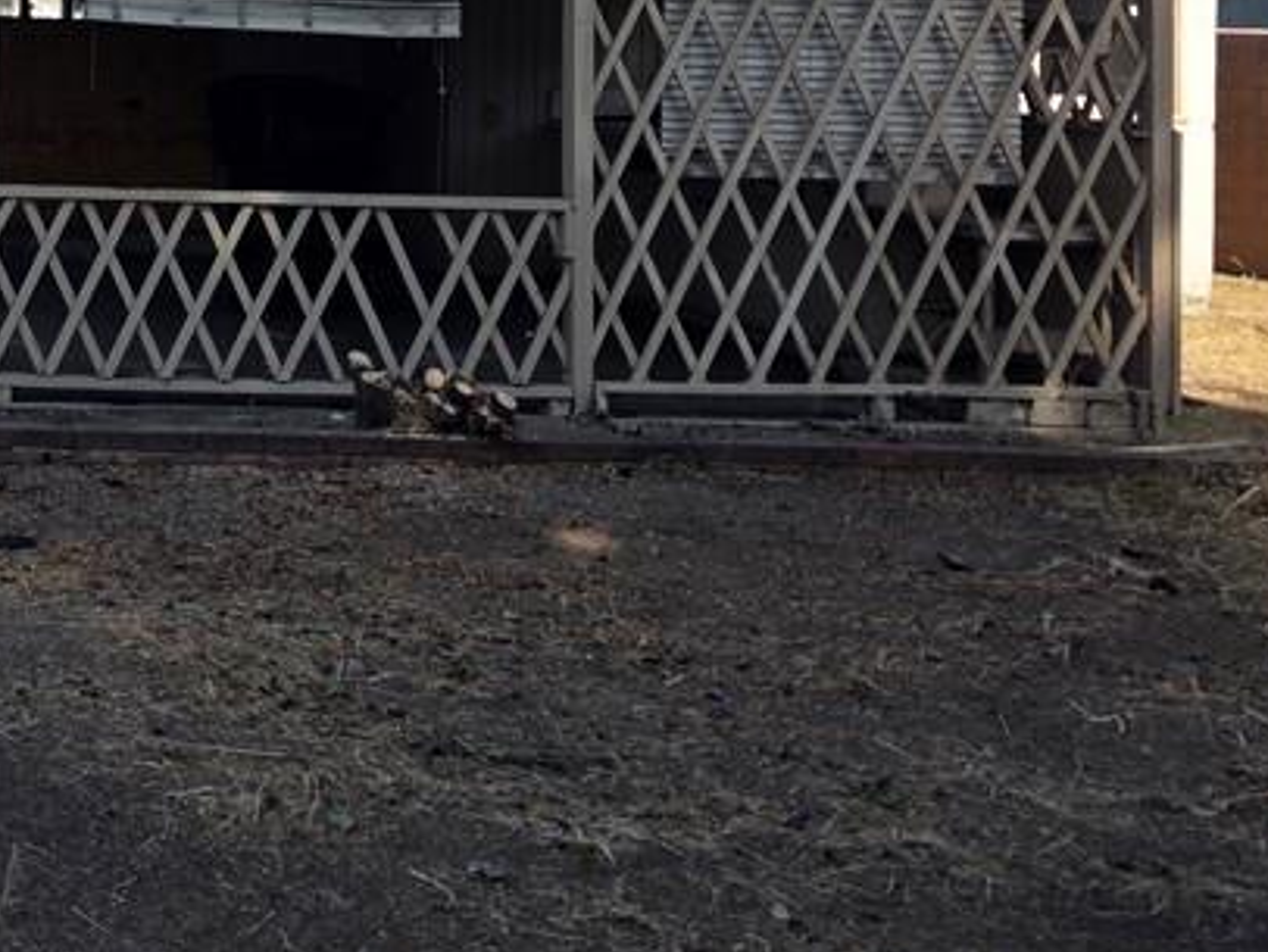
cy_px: -59
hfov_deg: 28.5
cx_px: -287
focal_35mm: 58
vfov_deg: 23.9
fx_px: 2126
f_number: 1.7
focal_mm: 6.3
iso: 80
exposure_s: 1/4057
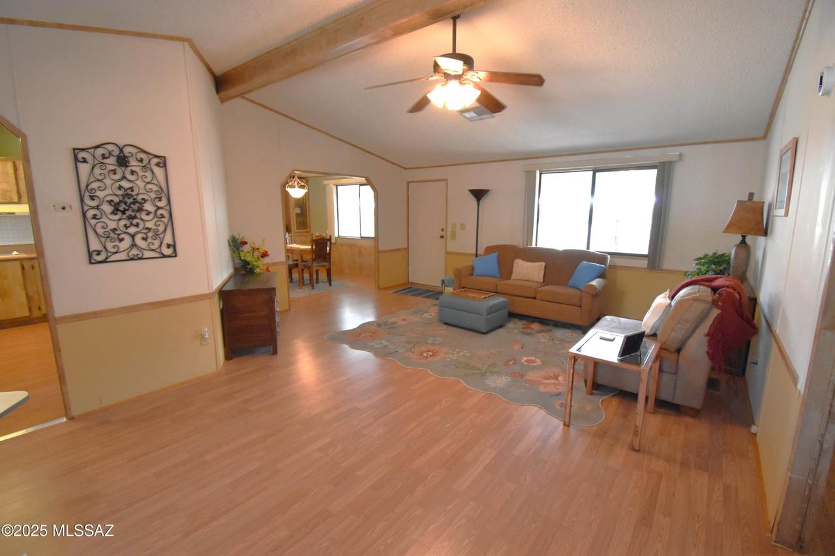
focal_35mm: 15
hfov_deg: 100.4
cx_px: 418
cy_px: 278
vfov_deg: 77.3
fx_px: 348
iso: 2800
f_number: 4.5
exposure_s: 1/125
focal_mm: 10
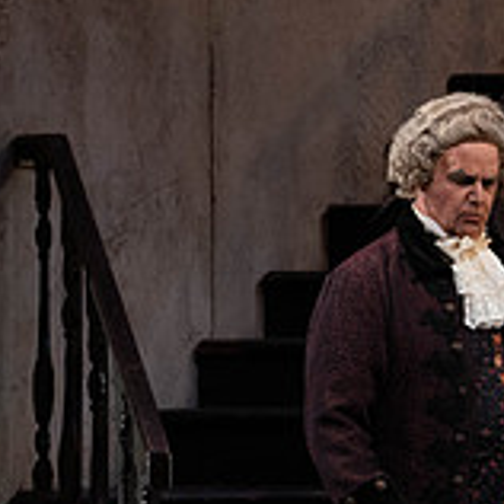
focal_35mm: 557
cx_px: 849
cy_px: 480
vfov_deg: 3.1
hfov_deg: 3.1
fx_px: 9175
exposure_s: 1/250
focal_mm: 179
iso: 3200
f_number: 8
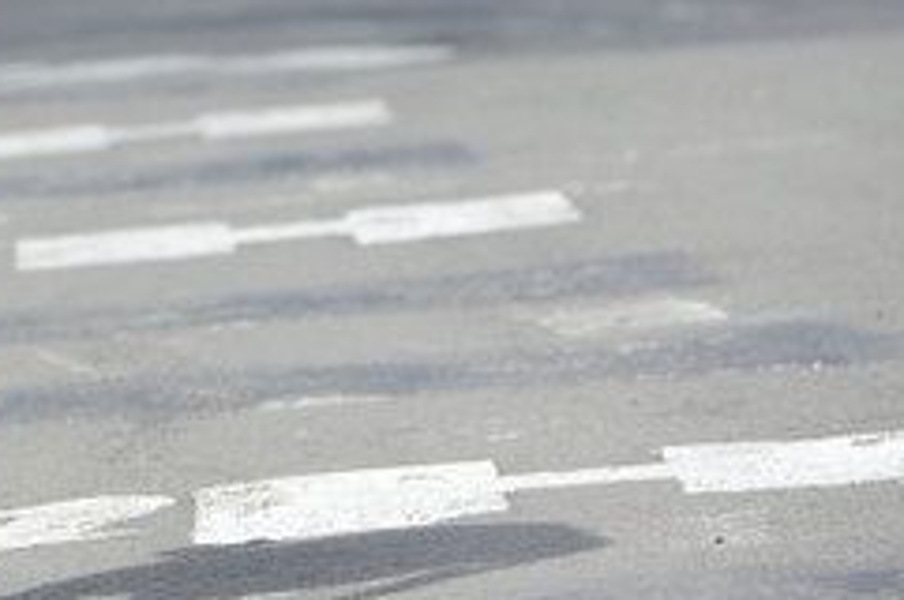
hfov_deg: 3.3
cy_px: -232
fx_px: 15824
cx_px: -413
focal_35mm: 631
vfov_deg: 2.2
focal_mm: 190
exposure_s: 1/1000
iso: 400
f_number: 7.1
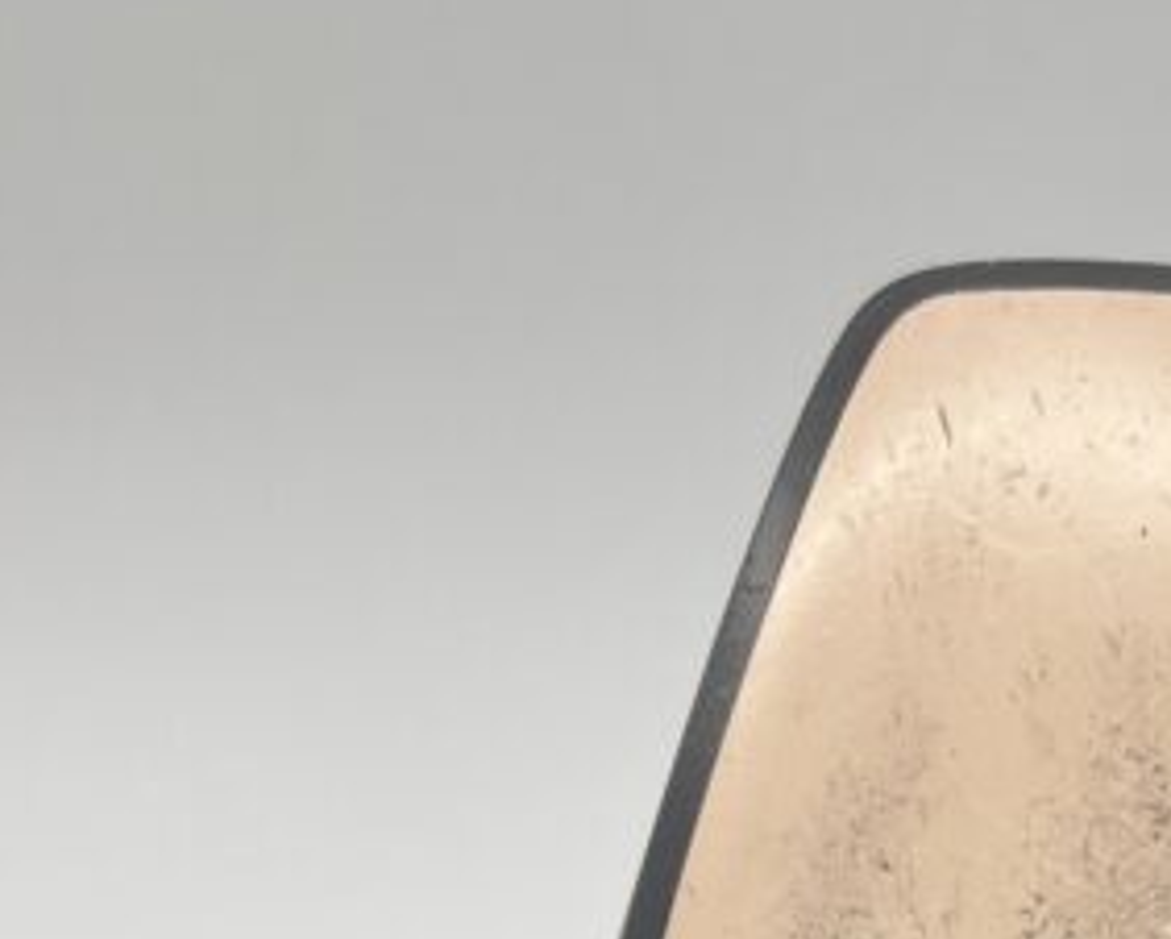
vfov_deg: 14.5
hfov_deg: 20.4
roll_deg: +3.6
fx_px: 3191
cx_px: 1022
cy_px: 1745
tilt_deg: -42.7
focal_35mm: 92
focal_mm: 5.7
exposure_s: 1/110
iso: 32
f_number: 1.5
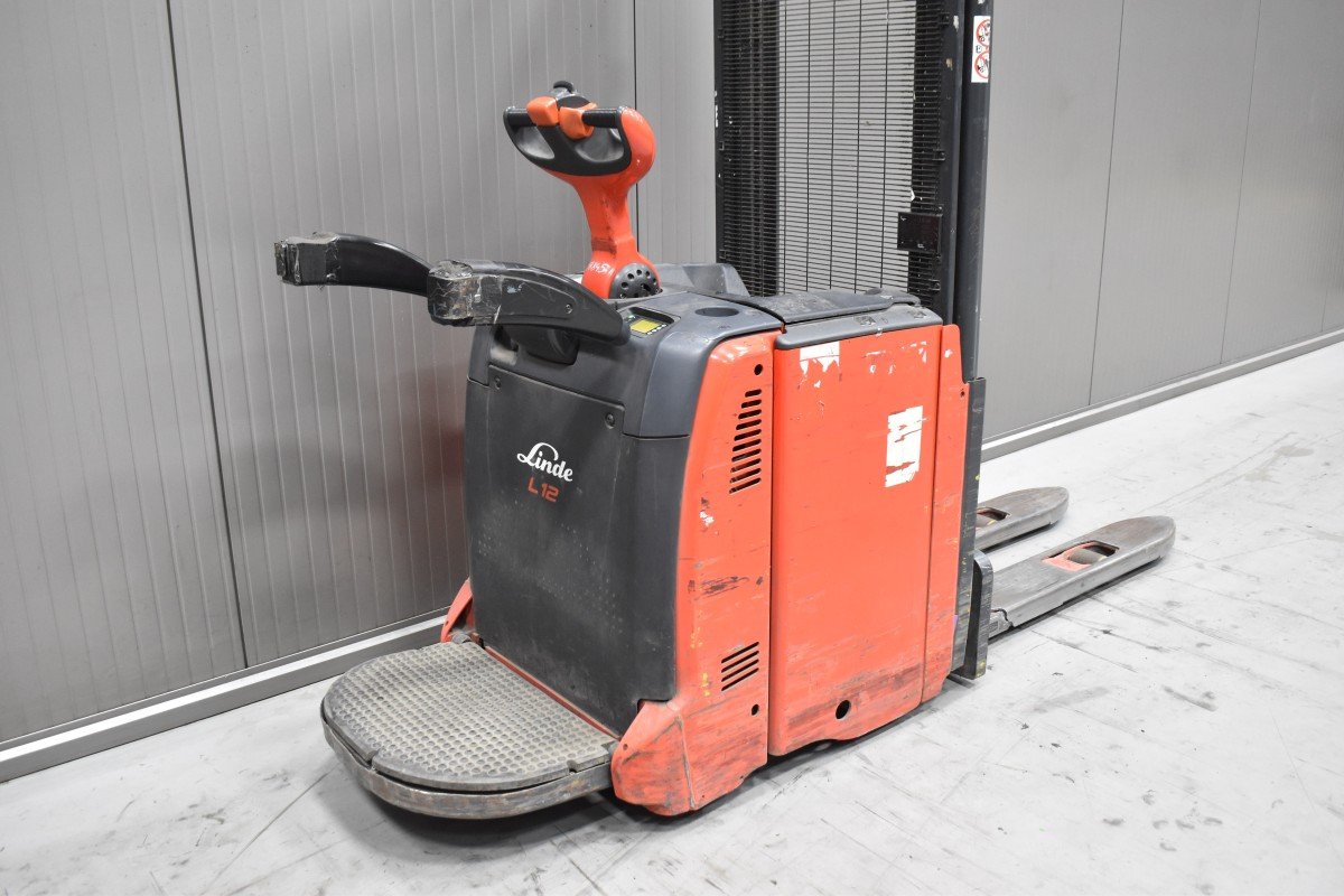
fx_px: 1176
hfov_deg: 59.5
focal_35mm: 32
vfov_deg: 41.7
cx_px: 672
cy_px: 448
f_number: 4.5
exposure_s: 1/30
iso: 1600
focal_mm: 21
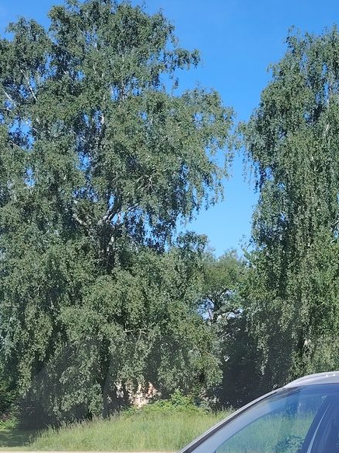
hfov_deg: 21.6
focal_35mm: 66
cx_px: 328
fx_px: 862
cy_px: 385
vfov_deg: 28.5
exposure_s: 1/649
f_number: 1.75
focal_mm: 5.25
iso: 100
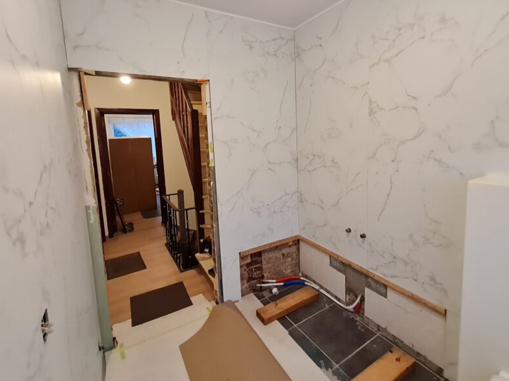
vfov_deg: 74.4
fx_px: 250
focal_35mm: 17
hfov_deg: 90.8
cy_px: 167
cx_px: 278
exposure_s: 1/50
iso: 400
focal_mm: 1.74
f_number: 2.2
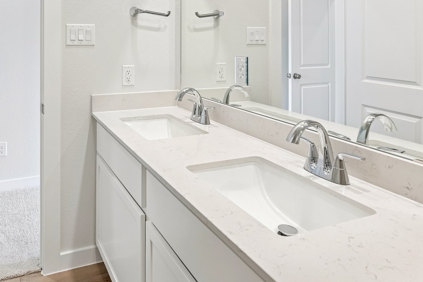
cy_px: 37
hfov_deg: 63.4
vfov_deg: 43.1
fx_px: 329
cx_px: 133
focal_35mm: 28
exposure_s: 1/30
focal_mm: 16
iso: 400
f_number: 8
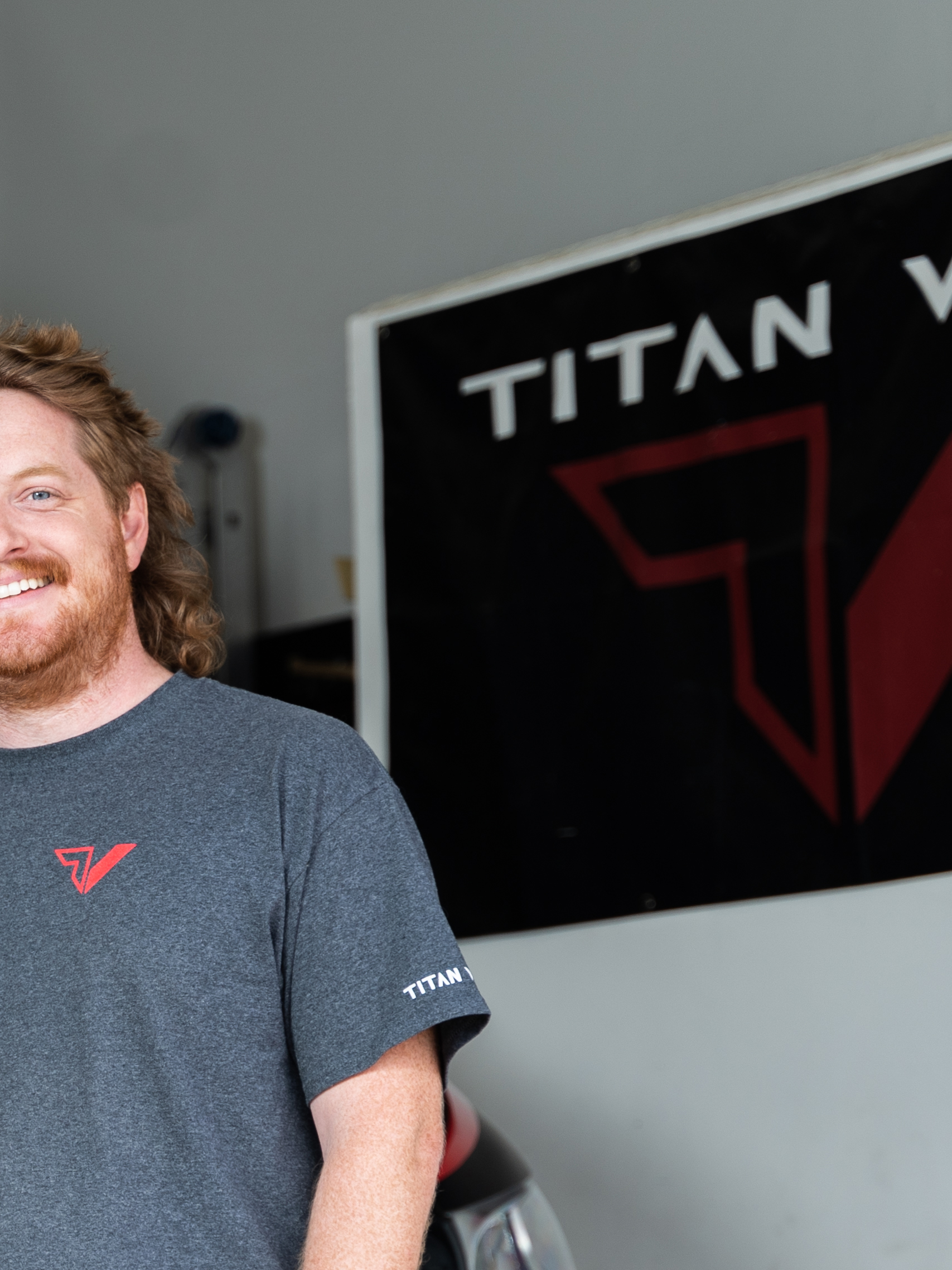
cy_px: 1026
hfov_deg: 9.9
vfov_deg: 13.4
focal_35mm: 147
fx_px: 5390
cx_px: -273
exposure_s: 1/100
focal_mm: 58
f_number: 2.8
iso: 100
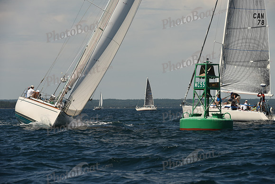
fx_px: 1528
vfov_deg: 6.9
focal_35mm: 200
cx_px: 138
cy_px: 92
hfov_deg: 10.3
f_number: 7.1
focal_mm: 200
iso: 250
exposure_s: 1/1000
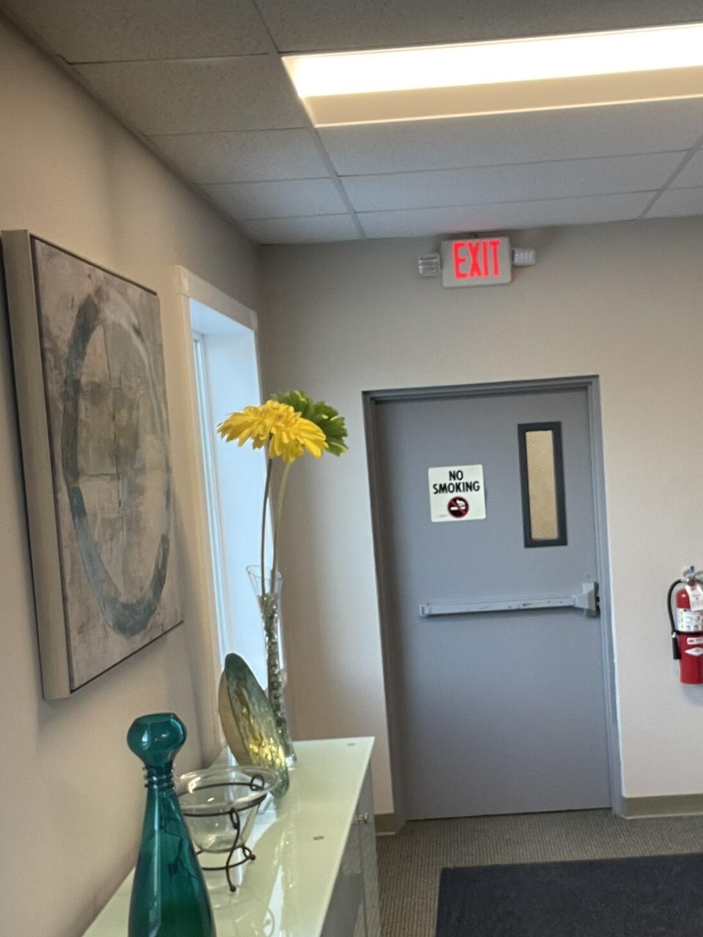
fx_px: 1110
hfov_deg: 34.9
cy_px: 530
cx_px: 460
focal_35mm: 41
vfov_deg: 45.7
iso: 125
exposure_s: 1/59
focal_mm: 2.71
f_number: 2.2
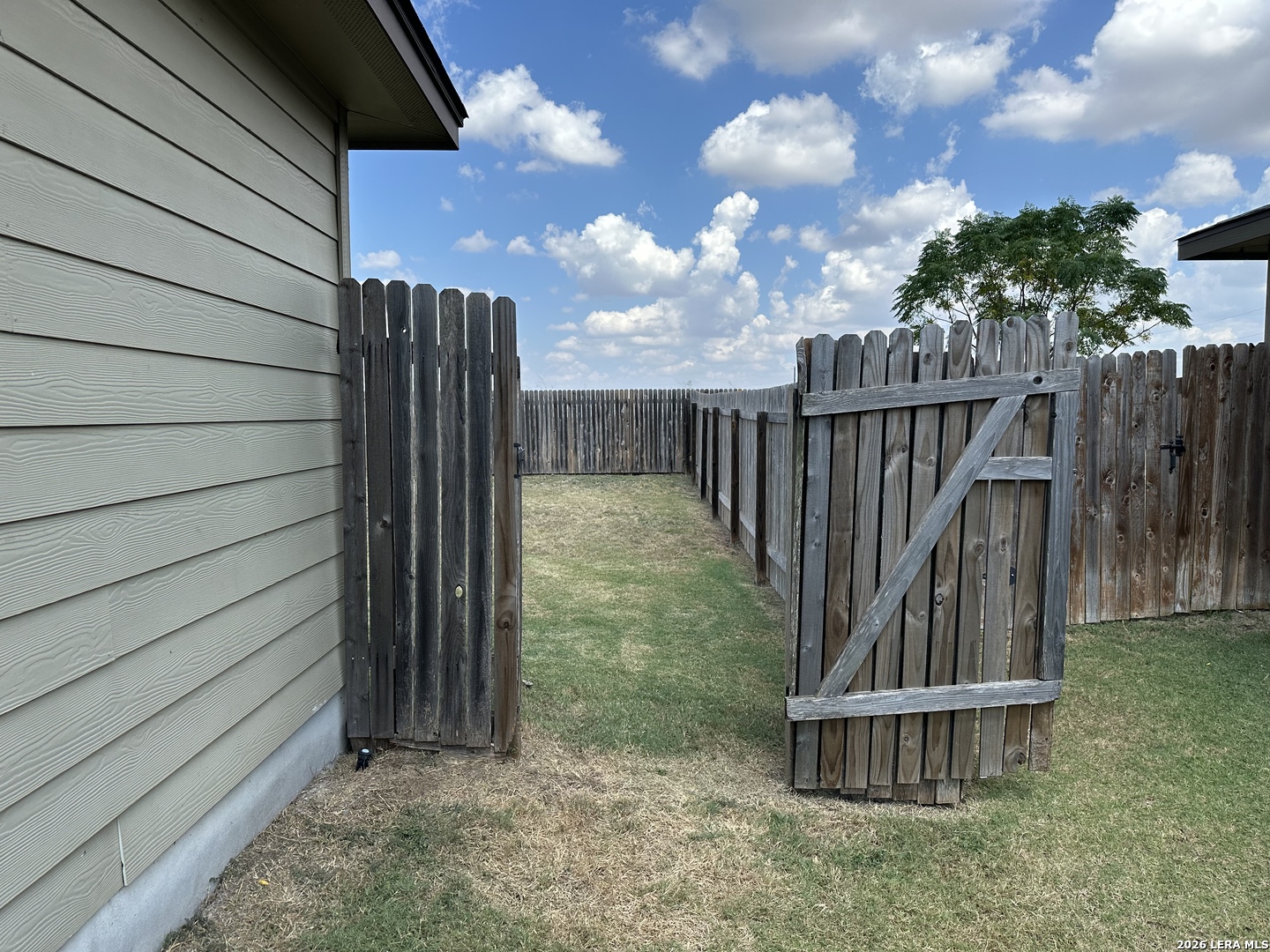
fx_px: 881
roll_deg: +0.7
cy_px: 476
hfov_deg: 71.6
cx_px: 635
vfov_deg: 56.8
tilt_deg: -1.2
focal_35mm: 24
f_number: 1.78
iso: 80
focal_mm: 6.86
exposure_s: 1/3155
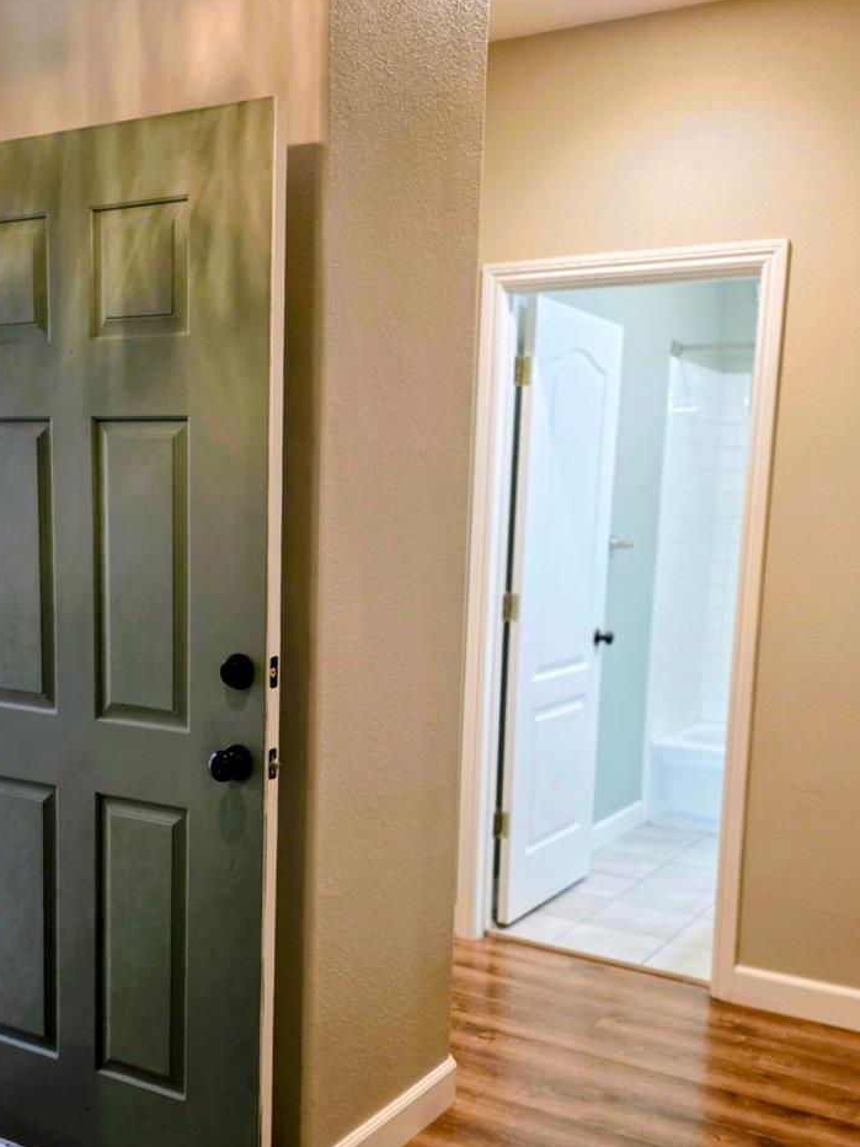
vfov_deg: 49.8
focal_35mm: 37
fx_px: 1226
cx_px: 361
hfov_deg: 38.6
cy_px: 689
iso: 320
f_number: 1.7
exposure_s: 1/120
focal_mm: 6.25
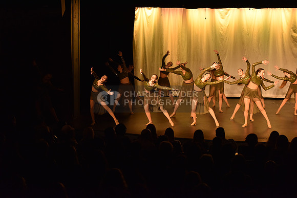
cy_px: 99
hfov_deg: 28.8
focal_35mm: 70
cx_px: 148
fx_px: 578
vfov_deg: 19.5
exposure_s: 1/250
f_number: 4
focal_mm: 70
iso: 2000
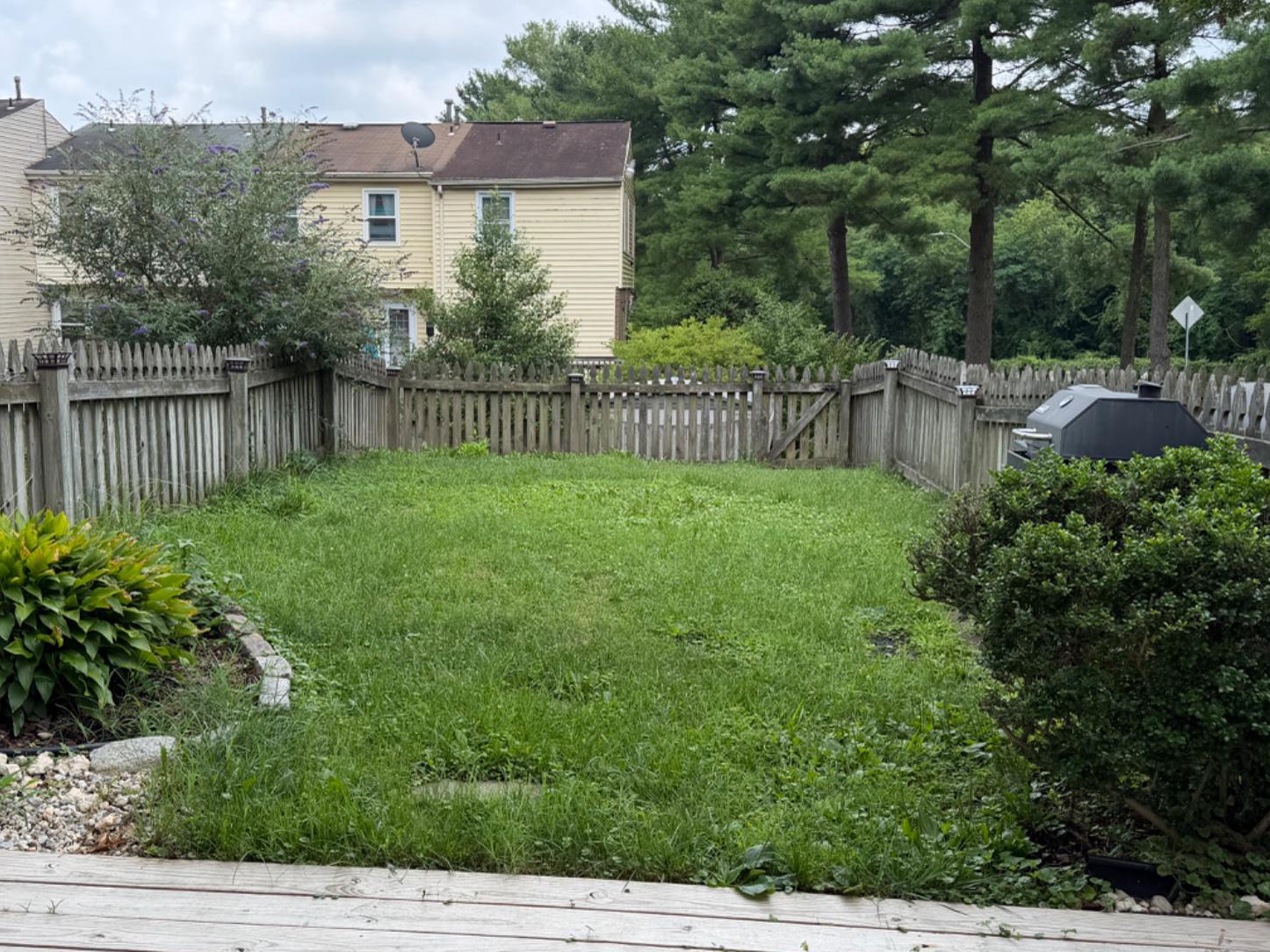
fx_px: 1247
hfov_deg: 53.8
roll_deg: +0.2
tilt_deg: -8.0
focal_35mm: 34
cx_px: 547
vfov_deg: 41.8
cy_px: 492
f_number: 1.78
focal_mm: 6.76
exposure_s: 1/1032
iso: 80
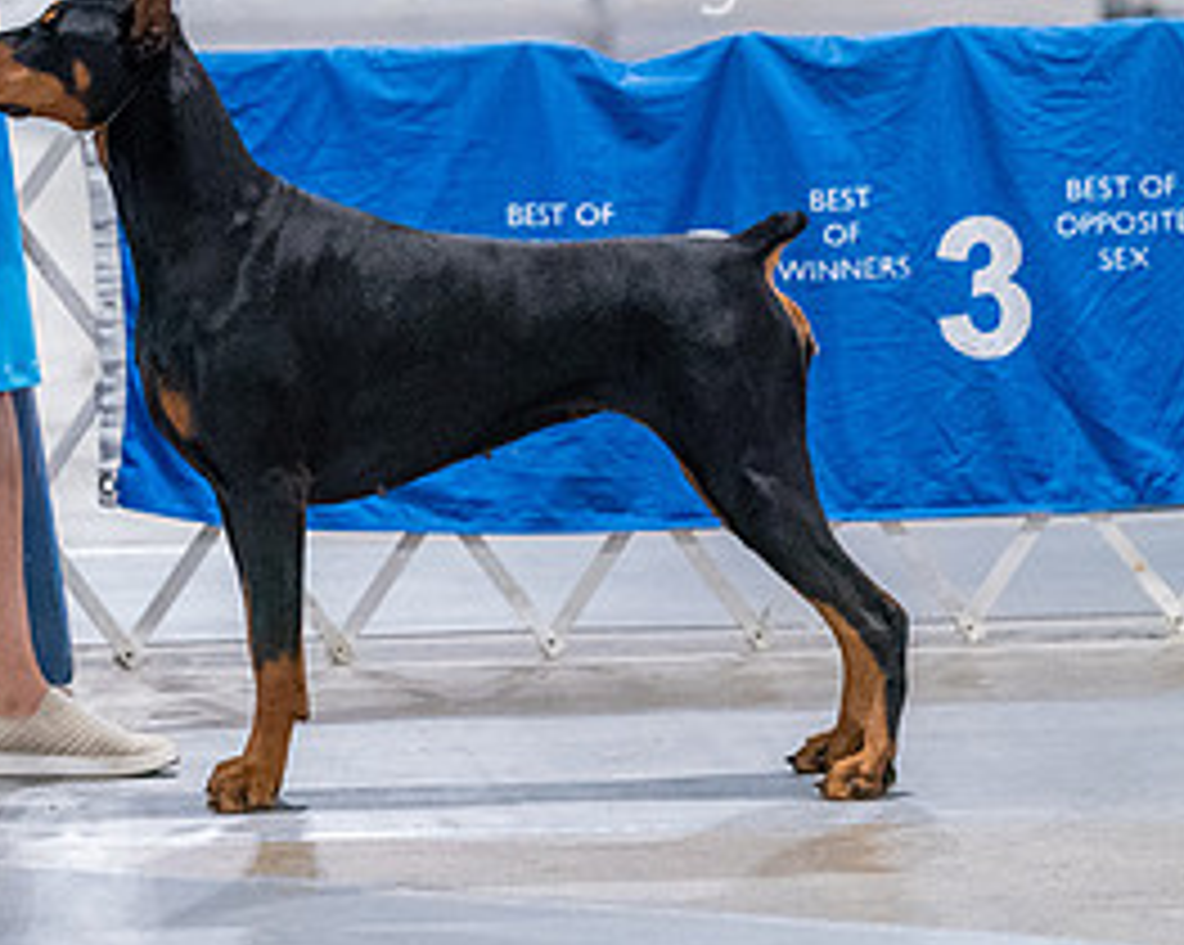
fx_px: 14497
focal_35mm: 414
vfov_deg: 3.7
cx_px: 261
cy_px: 110
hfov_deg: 4.7
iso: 6400
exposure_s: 1/320
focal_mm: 200
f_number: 3.2
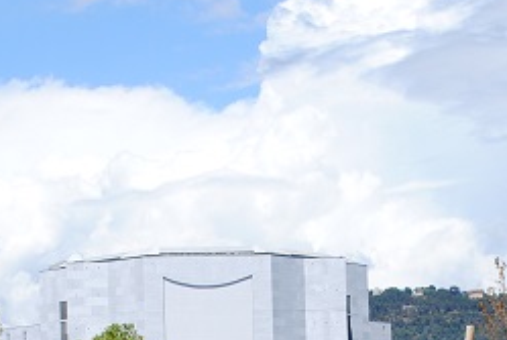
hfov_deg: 14.6
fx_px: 1975
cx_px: 351
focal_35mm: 140
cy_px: 502
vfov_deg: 9.6
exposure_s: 1/320
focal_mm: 30
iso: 100
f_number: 9
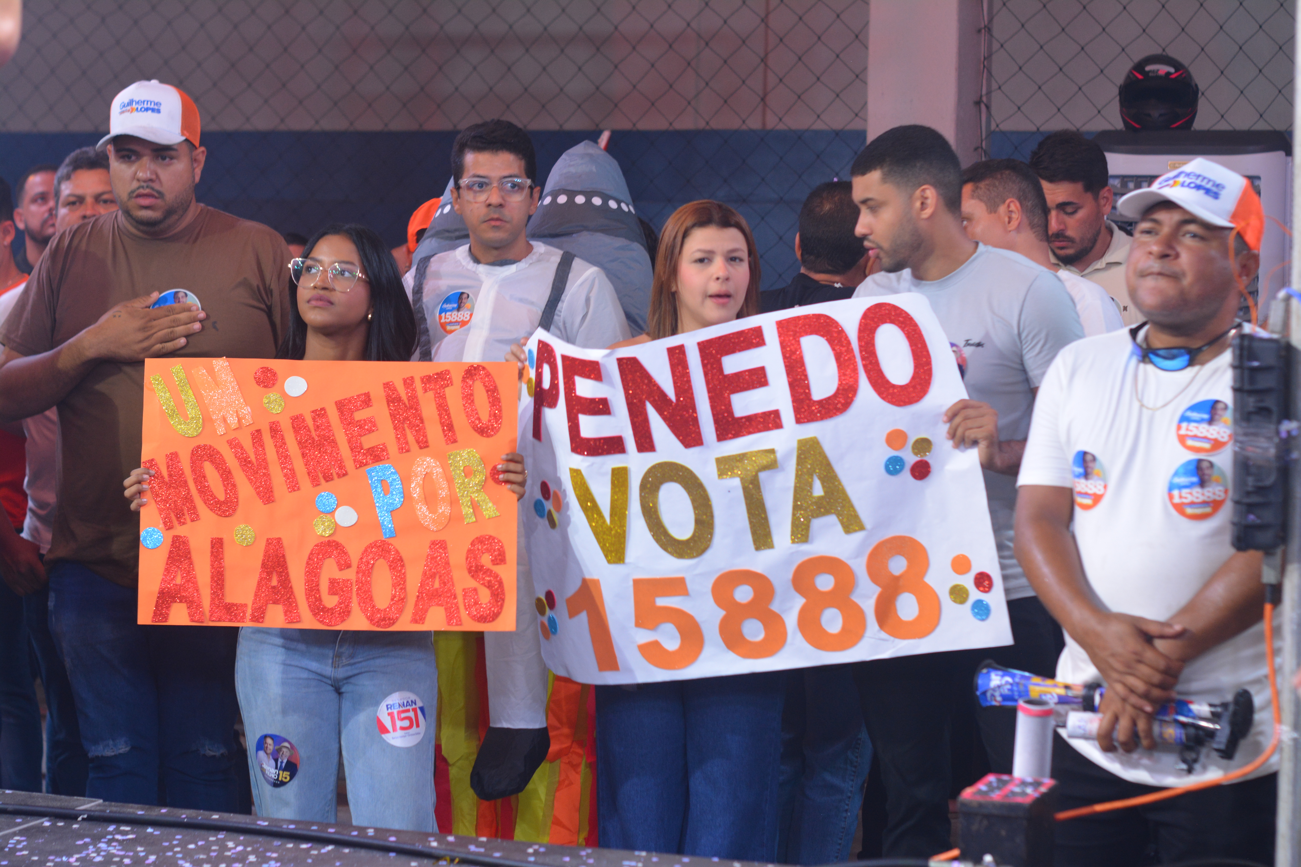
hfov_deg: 27.0
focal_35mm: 75
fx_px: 2710
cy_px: 434
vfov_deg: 18.2
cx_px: 650
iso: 560
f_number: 4
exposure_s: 1/60
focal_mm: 50
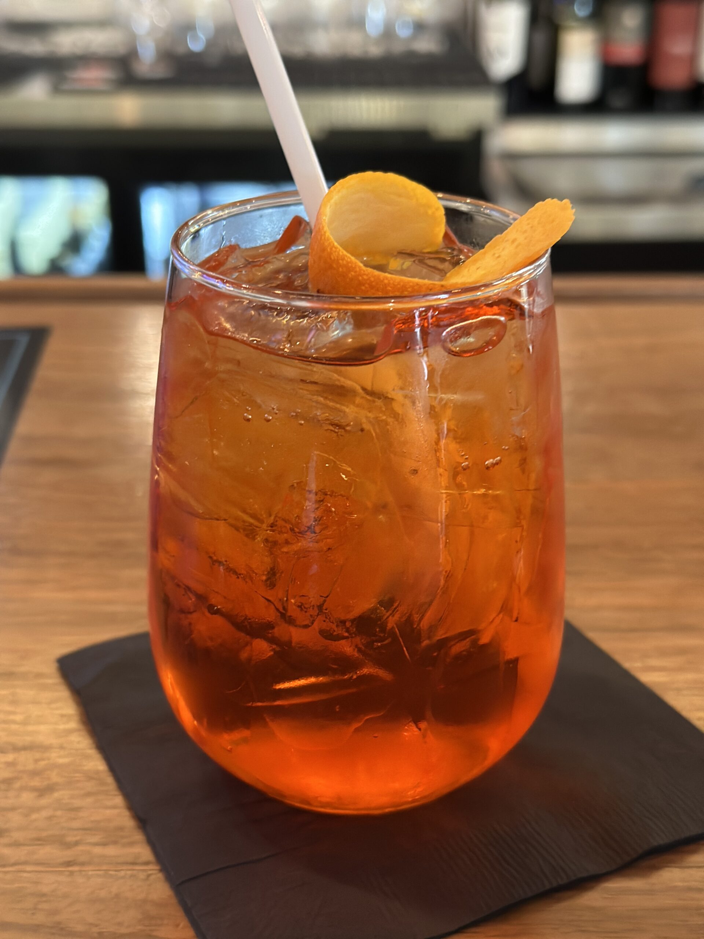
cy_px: 470
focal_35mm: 48
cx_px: 352
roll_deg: +1.0
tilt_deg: -26.2
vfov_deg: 39.7
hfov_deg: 30.3
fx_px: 1302
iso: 640
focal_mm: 6.86
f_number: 1.78
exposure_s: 1/30
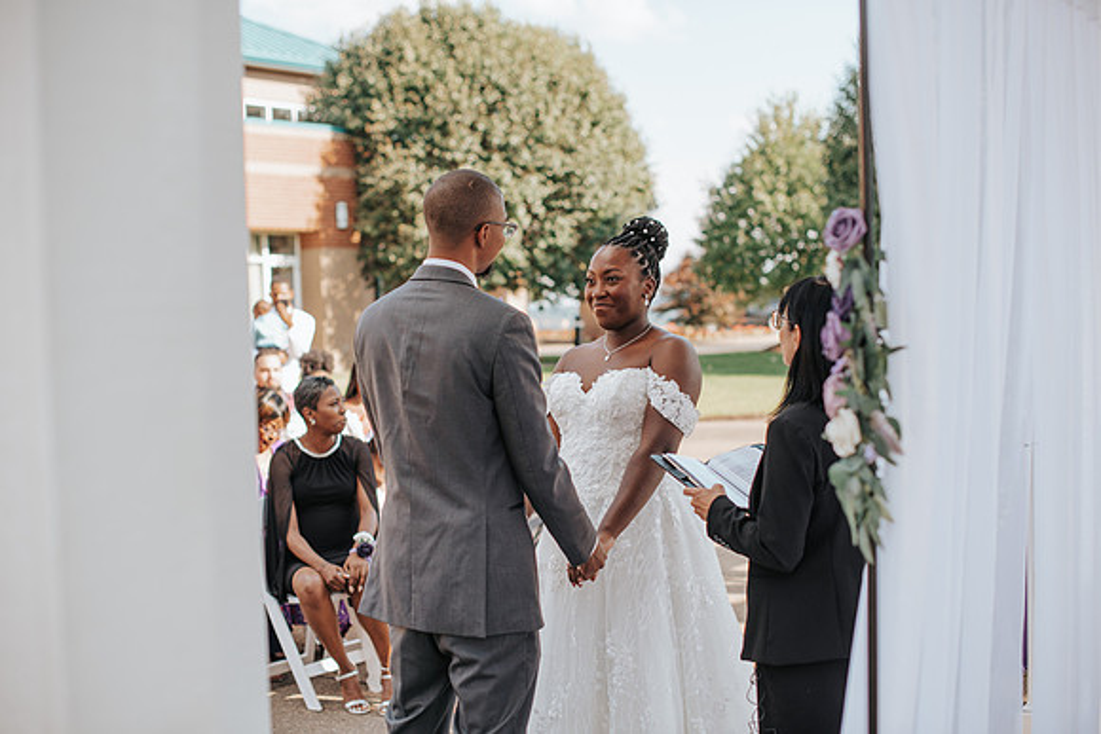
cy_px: 367
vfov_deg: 27.0
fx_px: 1529
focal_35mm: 50
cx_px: 550
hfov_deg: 39.6
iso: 200
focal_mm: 50
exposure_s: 1/1600
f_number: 2.5
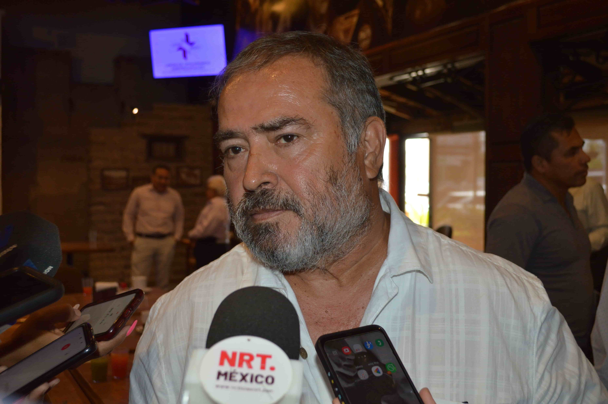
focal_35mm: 42
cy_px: 202
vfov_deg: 31.8
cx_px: 304
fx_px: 709
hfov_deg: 46.4
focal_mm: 28
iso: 400
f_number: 4.5
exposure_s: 1/80
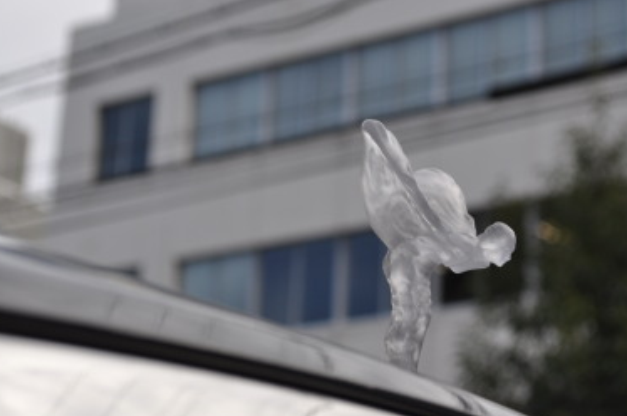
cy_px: 238
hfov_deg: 20.0
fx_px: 1773
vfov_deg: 13.4
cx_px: 419
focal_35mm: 102
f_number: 8
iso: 200
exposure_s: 1/250
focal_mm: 48
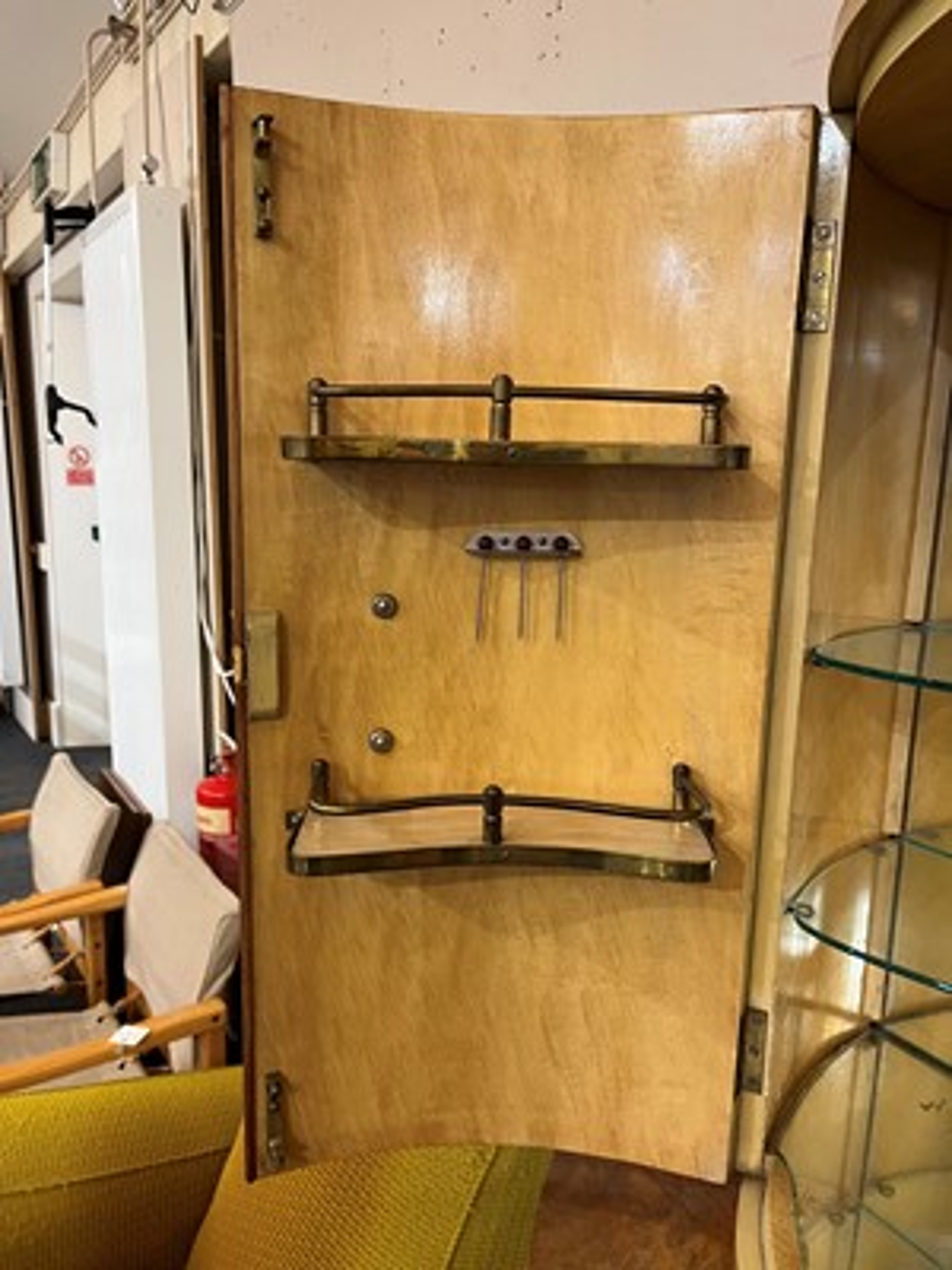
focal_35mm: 26
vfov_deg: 67.3
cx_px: 476
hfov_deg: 53.1
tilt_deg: -9.5
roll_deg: -0.2
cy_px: 635
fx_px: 953
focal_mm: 5.1
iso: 160
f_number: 1.6
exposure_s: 1/50
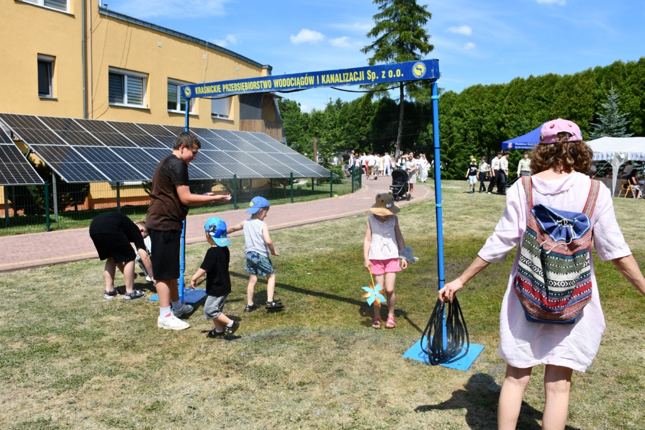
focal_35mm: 27
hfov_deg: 67.4
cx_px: 322
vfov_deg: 47.9
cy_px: 215
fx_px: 484
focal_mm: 18
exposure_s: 1/320
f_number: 9
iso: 100
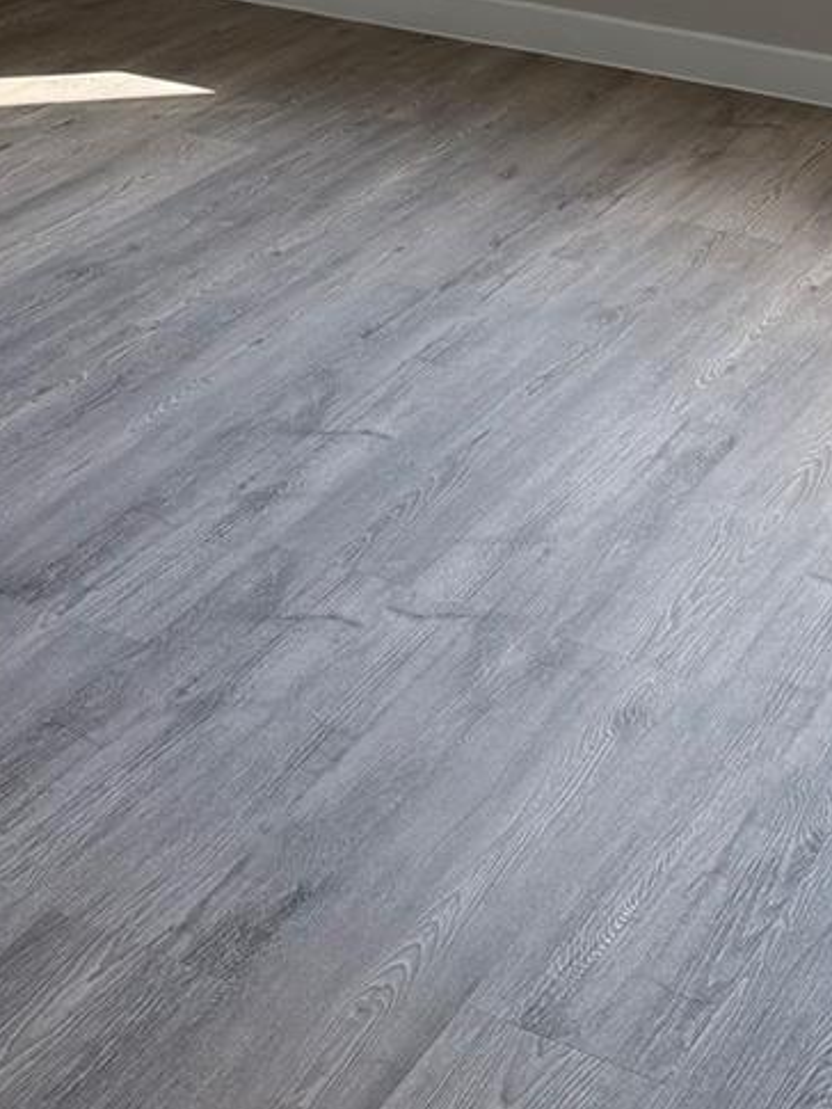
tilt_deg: -9.5
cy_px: -263
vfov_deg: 23.2
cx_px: 343
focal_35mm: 76
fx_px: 2434
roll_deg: -2.2
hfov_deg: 19.4
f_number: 1.78
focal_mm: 6.76
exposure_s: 1/269
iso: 100
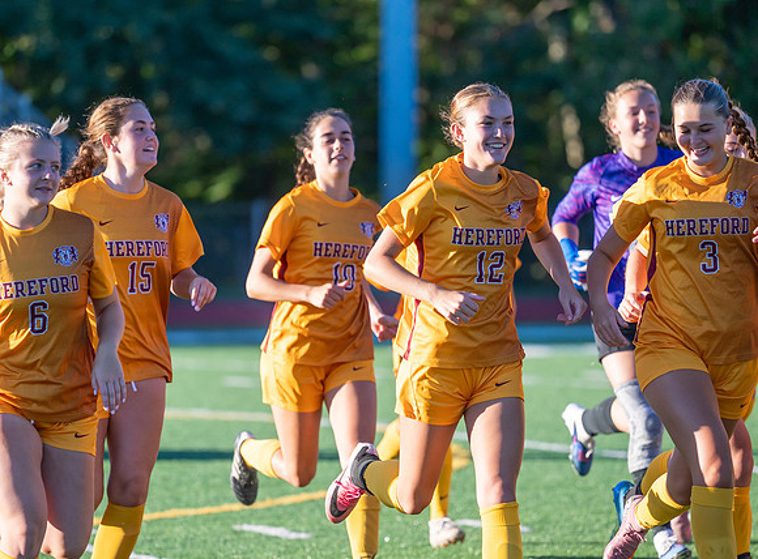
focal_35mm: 269
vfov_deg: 5.5
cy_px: 340
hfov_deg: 7.4
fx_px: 5860
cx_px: 354
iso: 180
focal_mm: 165
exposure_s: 1/2000
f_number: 2.8
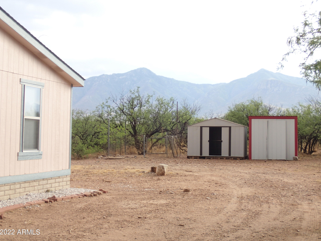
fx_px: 538
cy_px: 121
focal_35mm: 58
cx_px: 162
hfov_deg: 33.2
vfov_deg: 25.2
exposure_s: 1/100
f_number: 3.5
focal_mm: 10.29
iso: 100
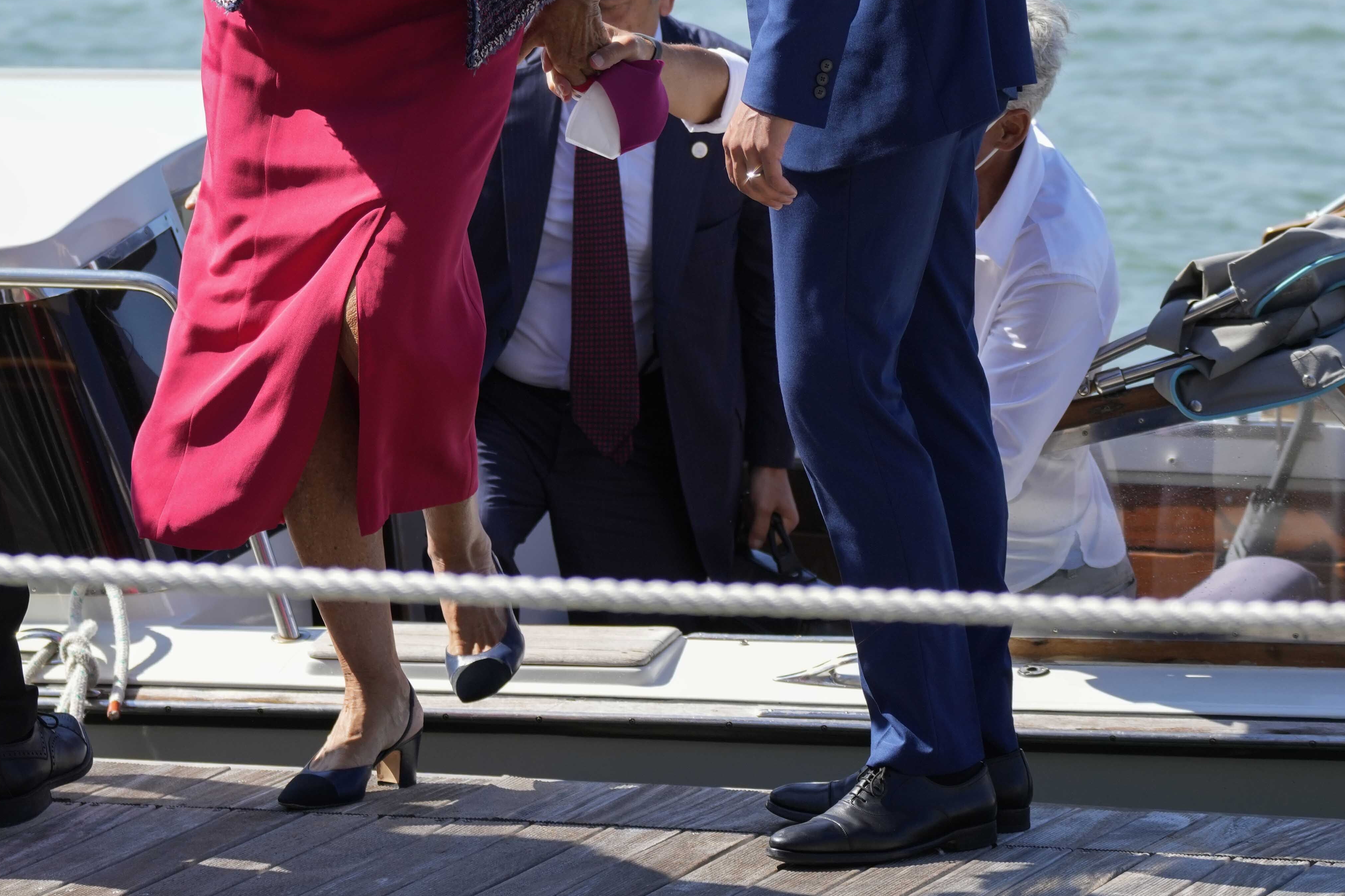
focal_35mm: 300
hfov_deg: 6.9
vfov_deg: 4.6
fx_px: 11207
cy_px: 70
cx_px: 366
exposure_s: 1/1000
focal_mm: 141
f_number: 5.6
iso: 320
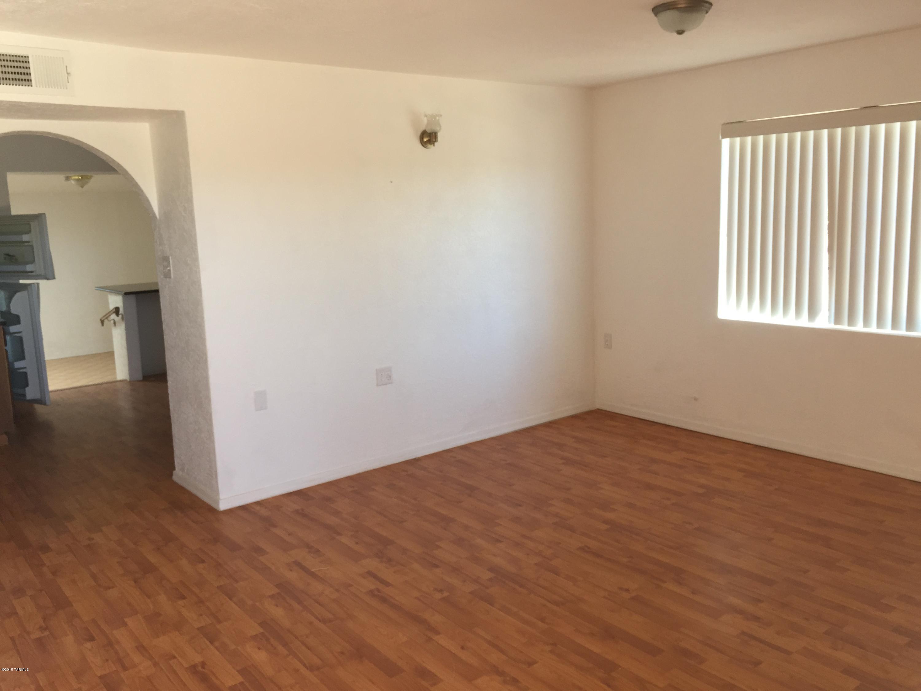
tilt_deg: -9.6
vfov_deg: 48.2
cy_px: 346
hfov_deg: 61.7
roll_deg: +1.5
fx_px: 772
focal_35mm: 29
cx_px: 460
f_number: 2.2
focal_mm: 4.15
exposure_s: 1/60
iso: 40
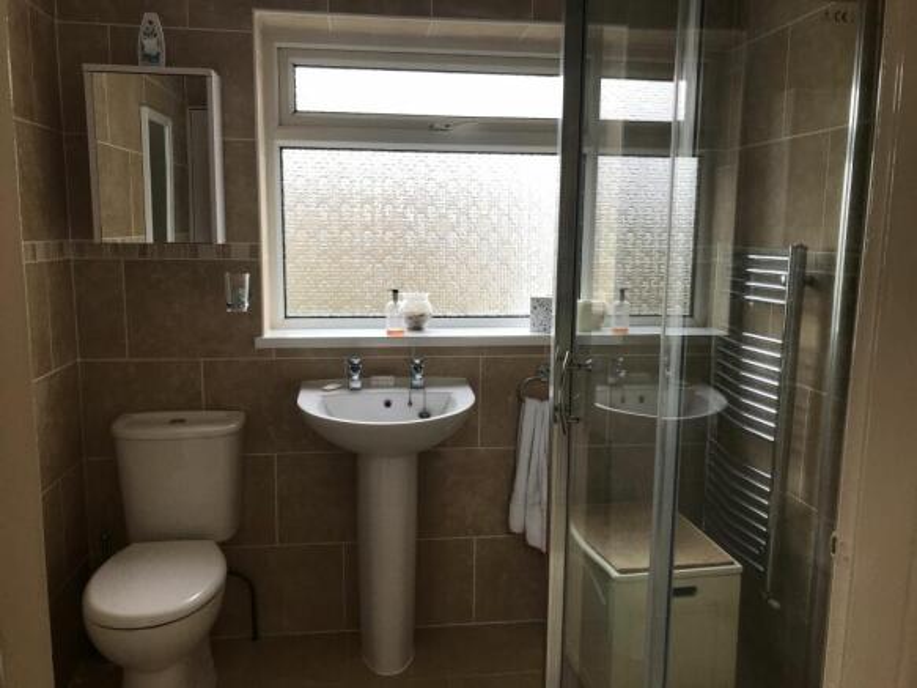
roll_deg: -0.9
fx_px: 742
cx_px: 458
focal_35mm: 28
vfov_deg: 49.7
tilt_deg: -6.4
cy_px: 344
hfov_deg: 63.5
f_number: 1.8
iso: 25
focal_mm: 3.99
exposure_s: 1/50
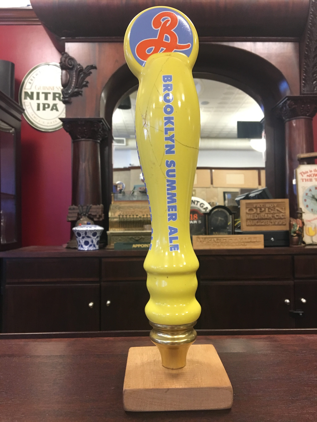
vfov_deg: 61.7
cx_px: 158
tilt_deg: +1.4
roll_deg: +0.2
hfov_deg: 48.2
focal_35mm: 29
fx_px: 354
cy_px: 211
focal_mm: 4.15
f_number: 2.2
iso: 160
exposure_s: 1/30
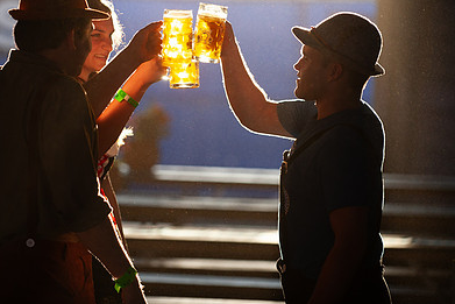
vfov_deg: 5.5
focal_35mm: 252
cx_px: 178
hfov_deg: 8.2
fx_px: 3186
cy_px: 84
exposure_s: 1/400
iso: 200
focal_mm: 170
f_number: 2.8
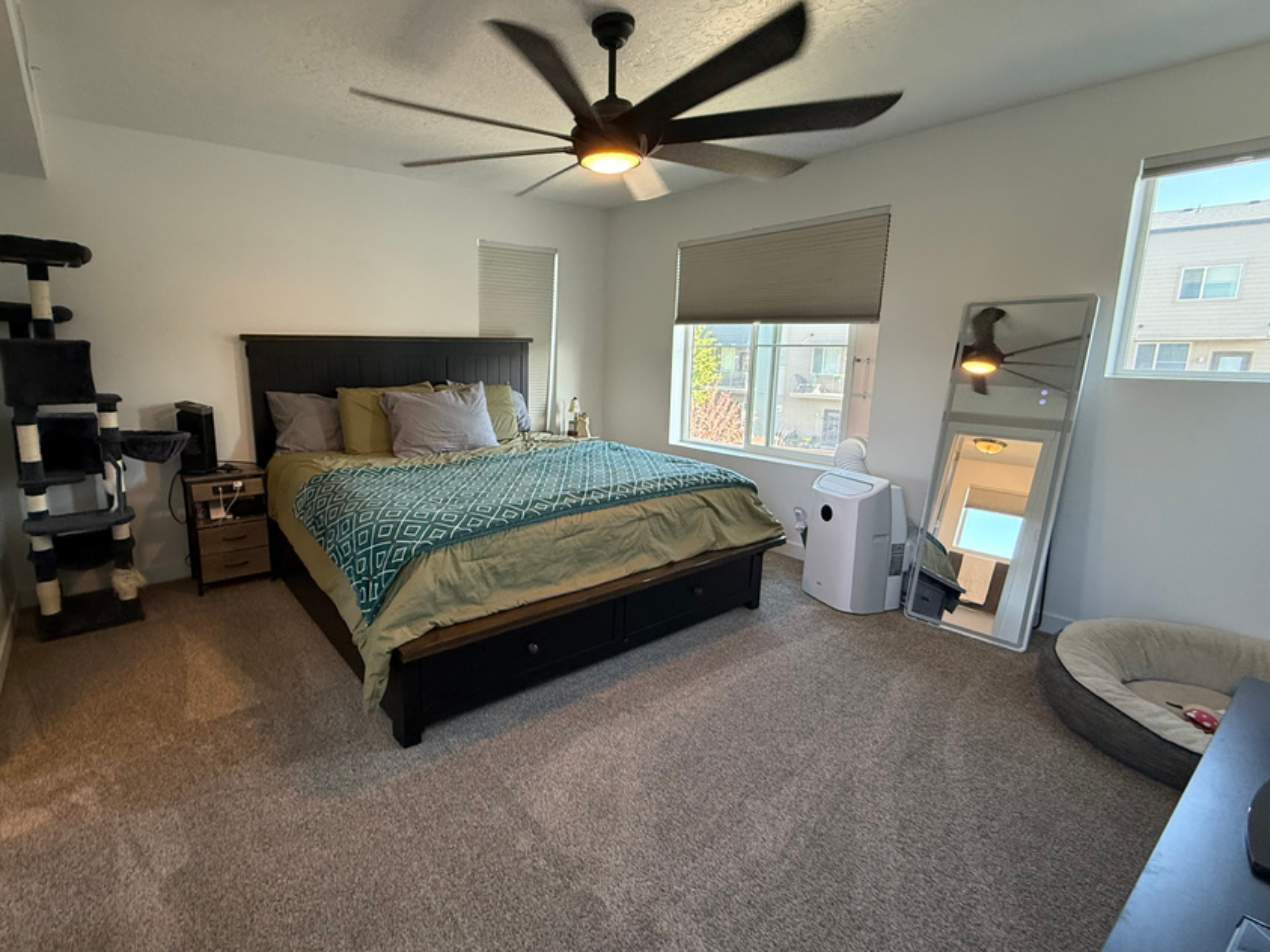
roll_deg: +0.4
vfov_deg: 74.7
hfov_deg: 90.3
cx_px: 533
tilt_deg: -10.0
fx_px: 624
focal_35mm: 17
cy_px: 459
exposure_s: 1/120
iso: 320
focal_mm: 2.22
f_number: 2.2
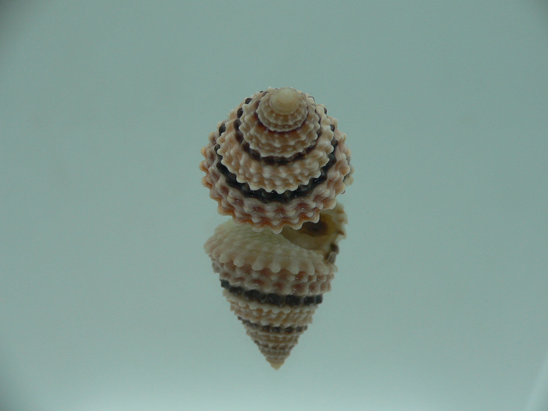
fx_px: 570
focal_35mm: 36
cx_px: 279
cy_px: 208
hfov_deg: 51.4
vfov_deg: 39.7
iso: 80
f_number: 2.8
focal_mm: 4.6
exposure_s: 1/60
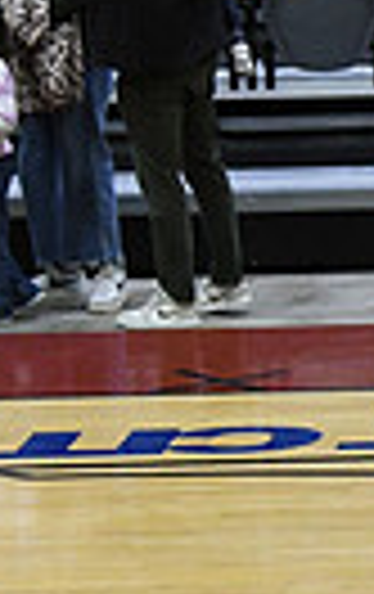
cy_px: 515
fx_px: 7632
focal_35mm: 470
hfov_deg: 2.8
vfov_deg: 4.5
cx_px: 1167
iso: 5000
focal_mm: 70
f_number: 4
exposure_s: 1/500
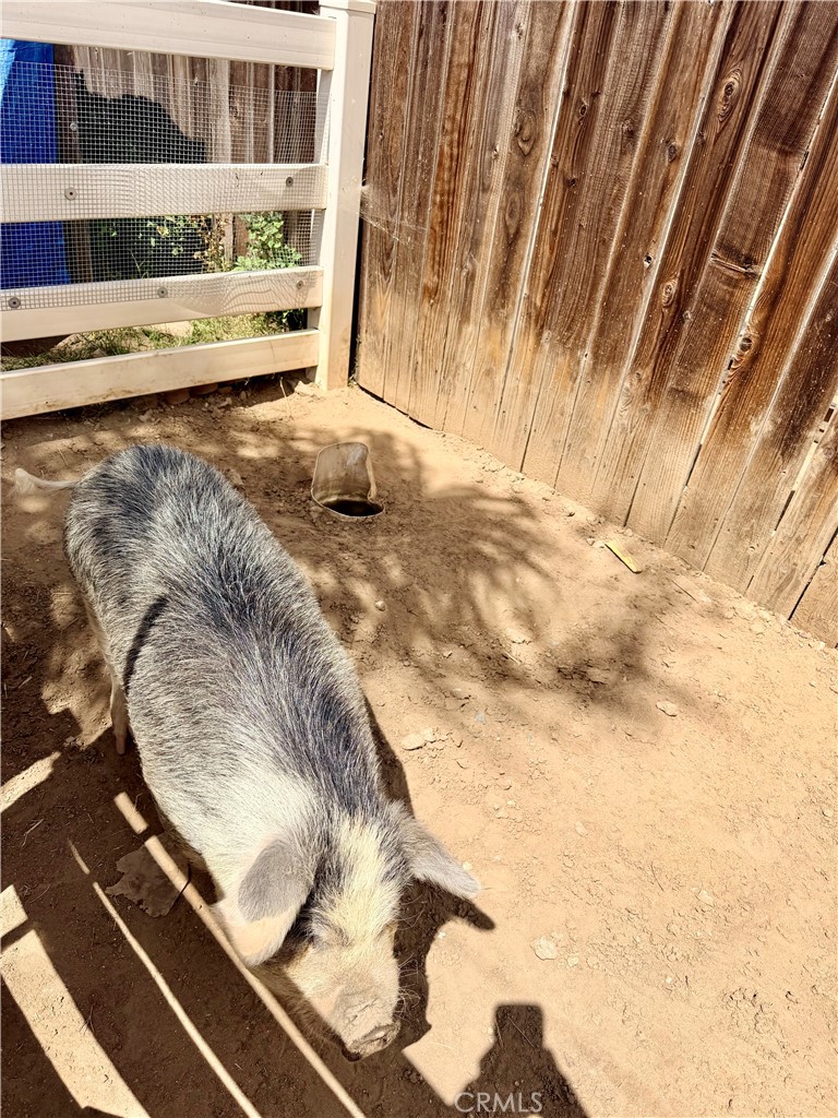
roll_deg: -10.8
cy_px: 559
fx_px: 775
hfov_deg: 56.8
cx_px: 419
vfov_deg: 71.6
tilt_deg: -35.2
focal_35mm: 24
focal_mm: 6.76
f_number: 1.78
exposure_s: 1/4975
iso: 80
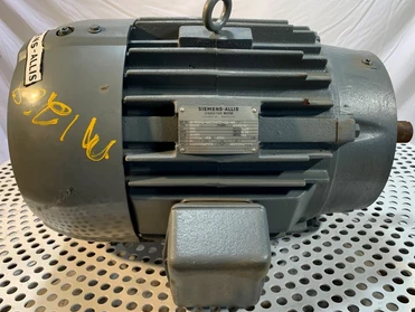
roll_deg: +2.2
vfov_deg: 49.8
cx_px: 213
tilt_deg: -19.5
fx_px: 336
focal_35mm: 28
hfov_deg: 63.4
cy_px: 159
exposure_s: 1/120
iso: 64
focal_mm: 4.25
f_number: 1.8
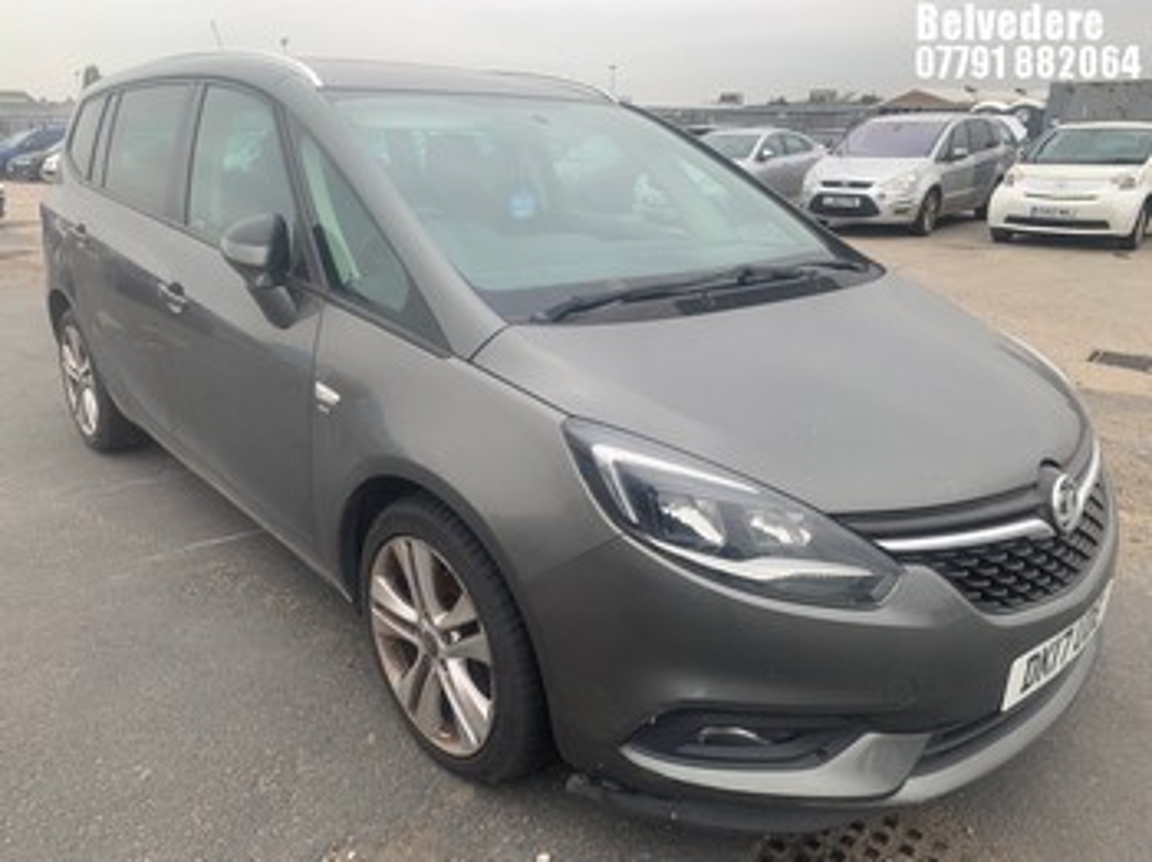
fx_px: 865
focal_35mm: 26
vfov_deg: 53.0
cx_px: 576
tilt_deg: -16.3
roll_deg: +1.8
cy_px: 431
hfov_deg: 67.3
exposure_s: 1/193
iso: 25
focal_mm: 4.25
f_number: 1.8
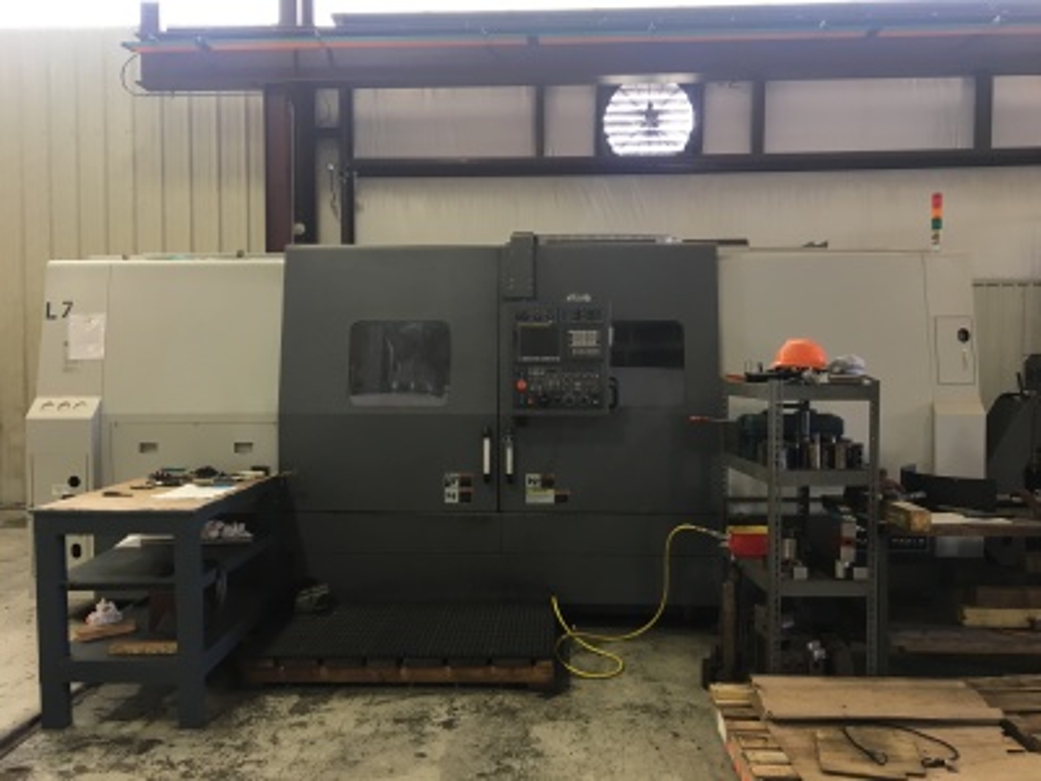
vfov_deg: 48.2
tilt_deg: -1.0
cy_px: 390
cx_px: 520
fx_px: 872
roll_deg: -0.3
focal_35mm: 29
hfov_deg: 61.7
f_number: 2.2
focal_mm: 4.15
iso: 64
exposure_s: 1/30
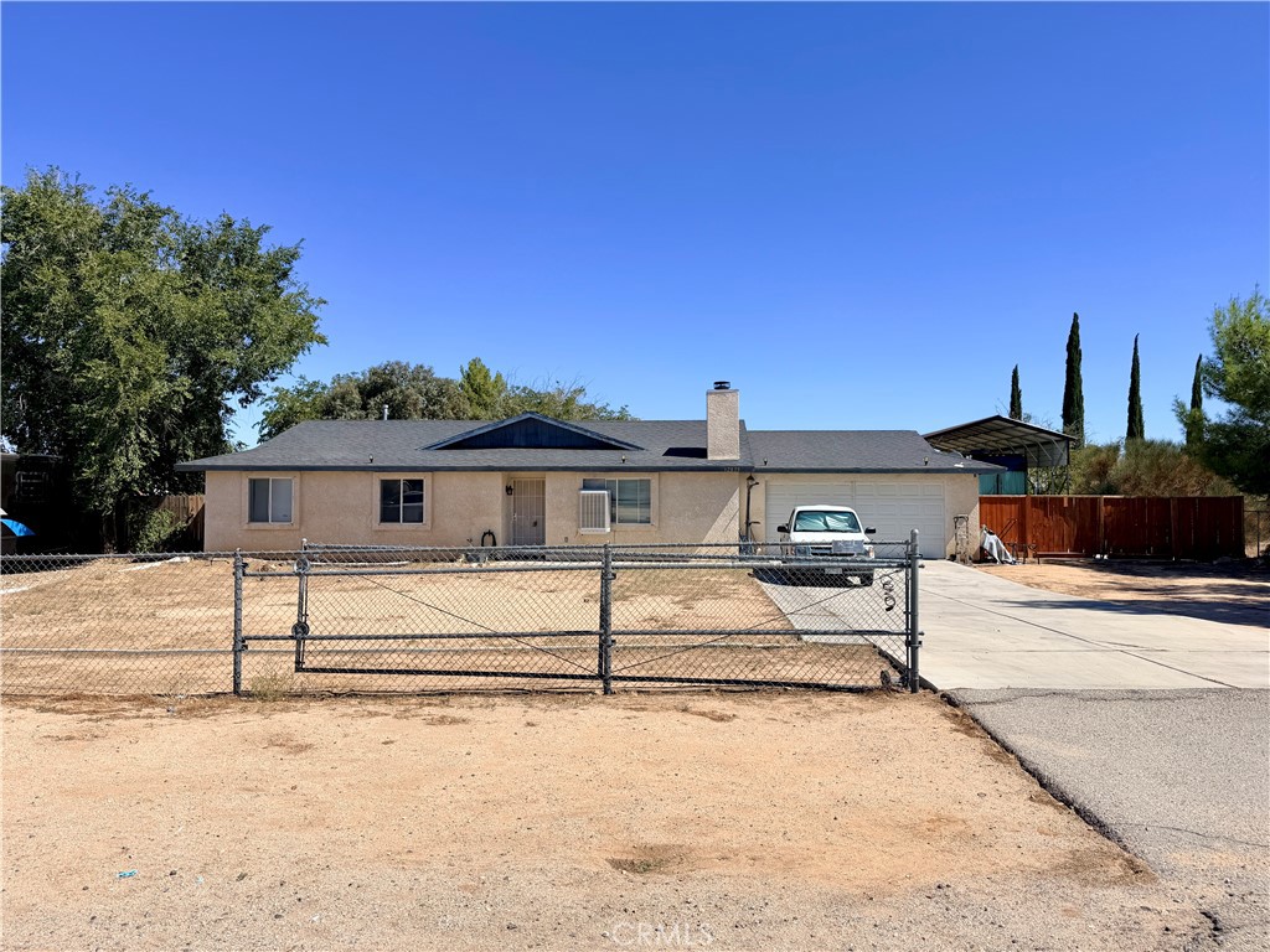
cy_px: 476
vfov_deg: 56.8
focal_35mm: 24
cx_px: 635
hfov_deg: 71.6
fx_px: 881
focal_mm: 6.76
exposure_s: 1/6173
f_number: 1.78
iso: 80
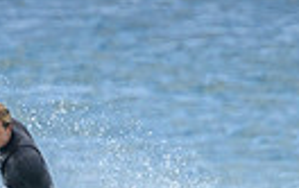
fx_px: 29141
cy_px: 339
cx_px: 84
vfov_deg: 0.4
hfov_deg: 0.6
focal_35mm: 3570
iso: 1250
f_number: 11
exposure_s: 1/2000
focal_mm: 800
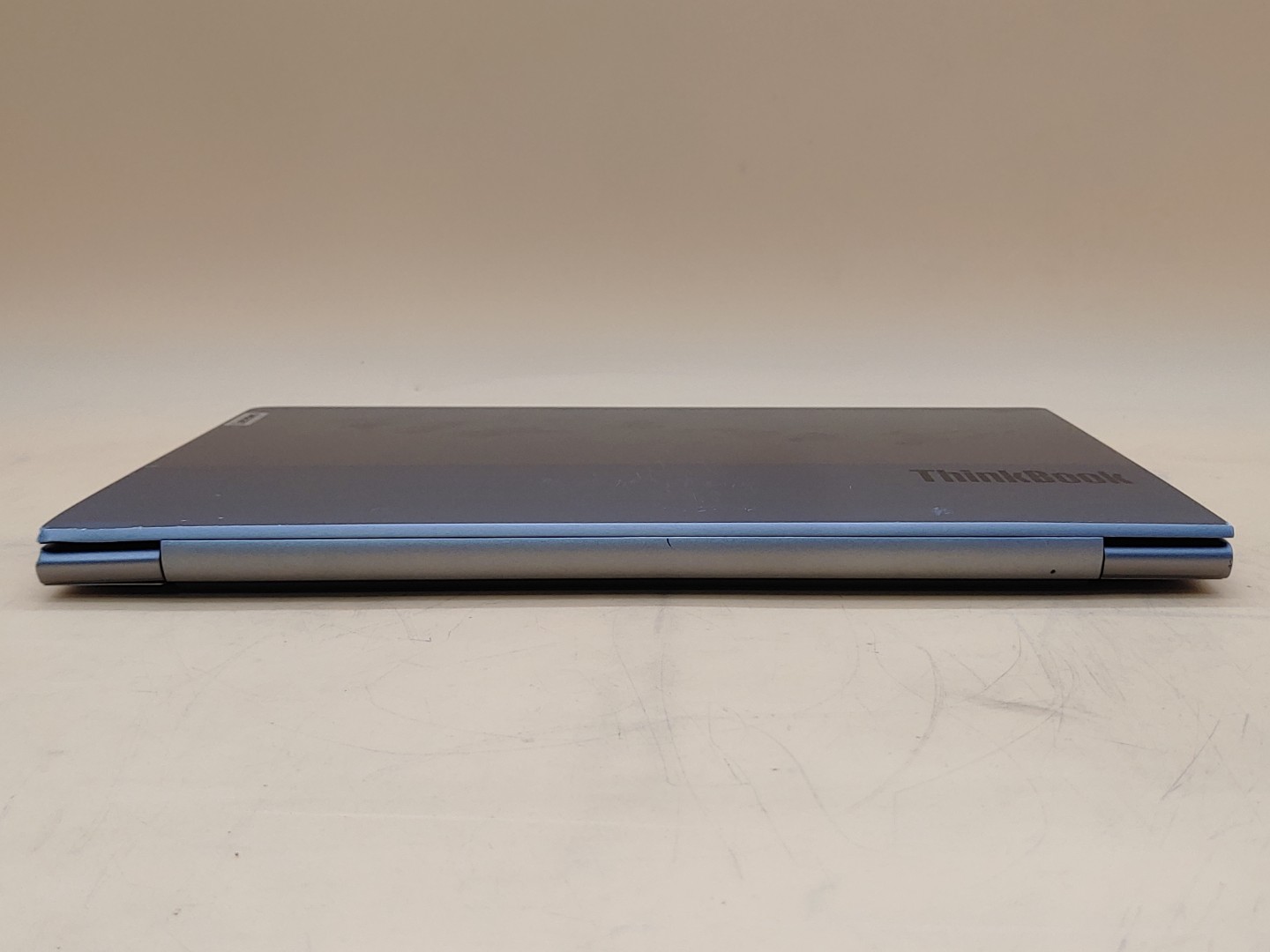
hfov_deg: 45.8
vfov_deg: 35.1
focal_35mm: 41
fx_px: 1504
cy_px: 476
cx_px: 635
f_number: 1.8
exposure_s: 1/141
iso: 50
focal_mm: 4.36
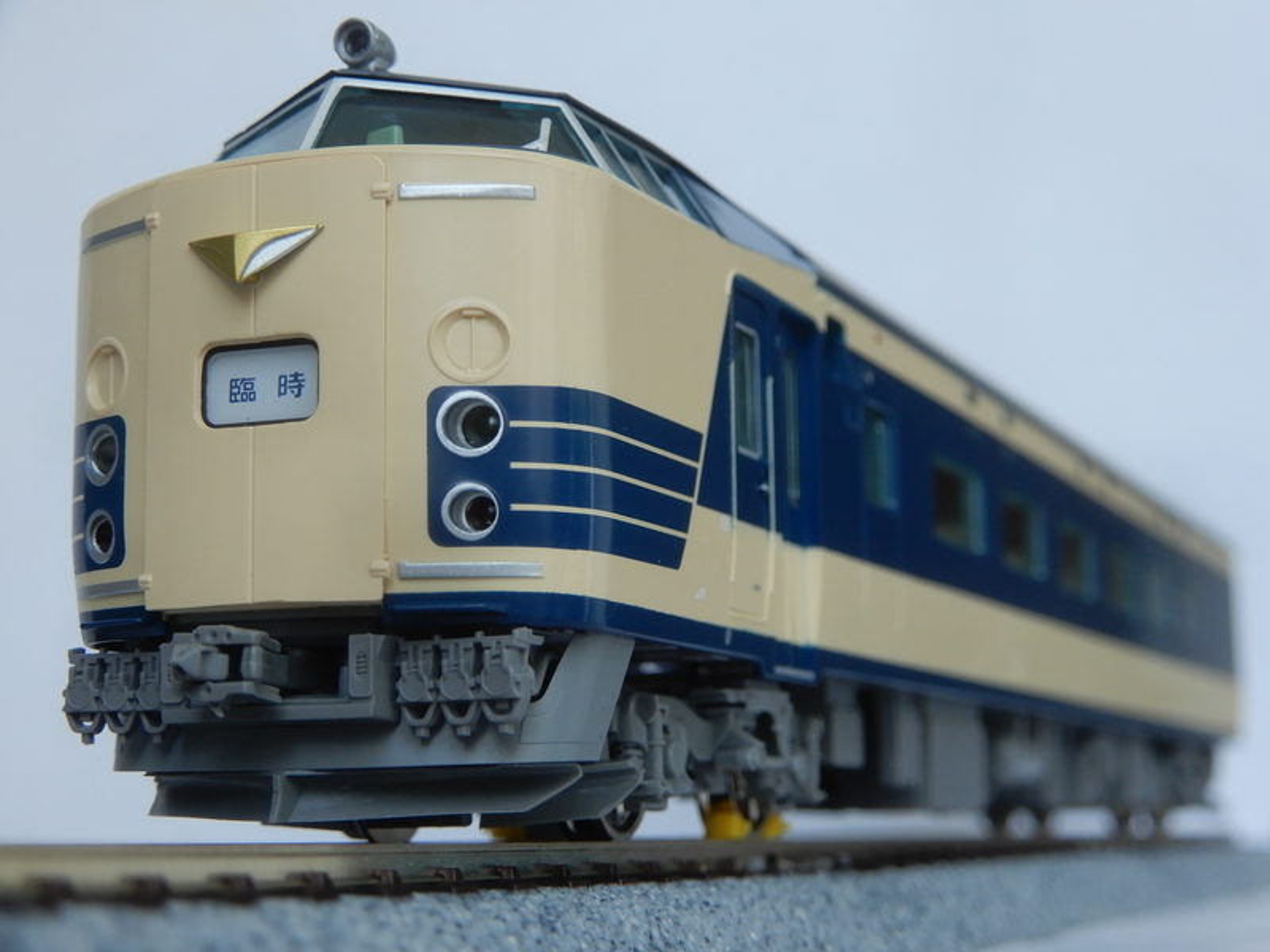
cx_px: 635
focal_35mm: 65
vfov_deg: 22.6
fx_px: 2385
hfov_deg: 29.8
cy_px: 476
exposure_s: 1/30
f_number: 4.5
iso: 160
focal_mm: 11.6
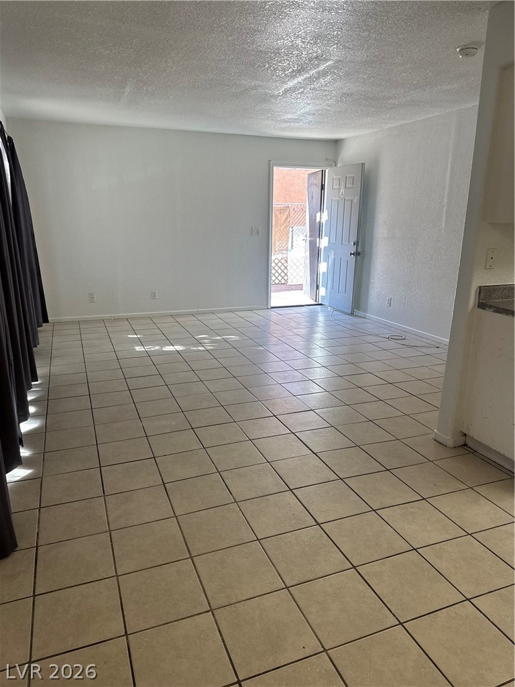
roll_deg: +1.4
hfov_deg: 56.8
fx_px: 476
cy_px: 344
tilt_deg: -16.8
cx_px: 258
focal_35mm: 24
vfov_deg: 71.6
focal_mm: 6.76
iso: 100
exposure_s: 1/120
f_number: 1.78
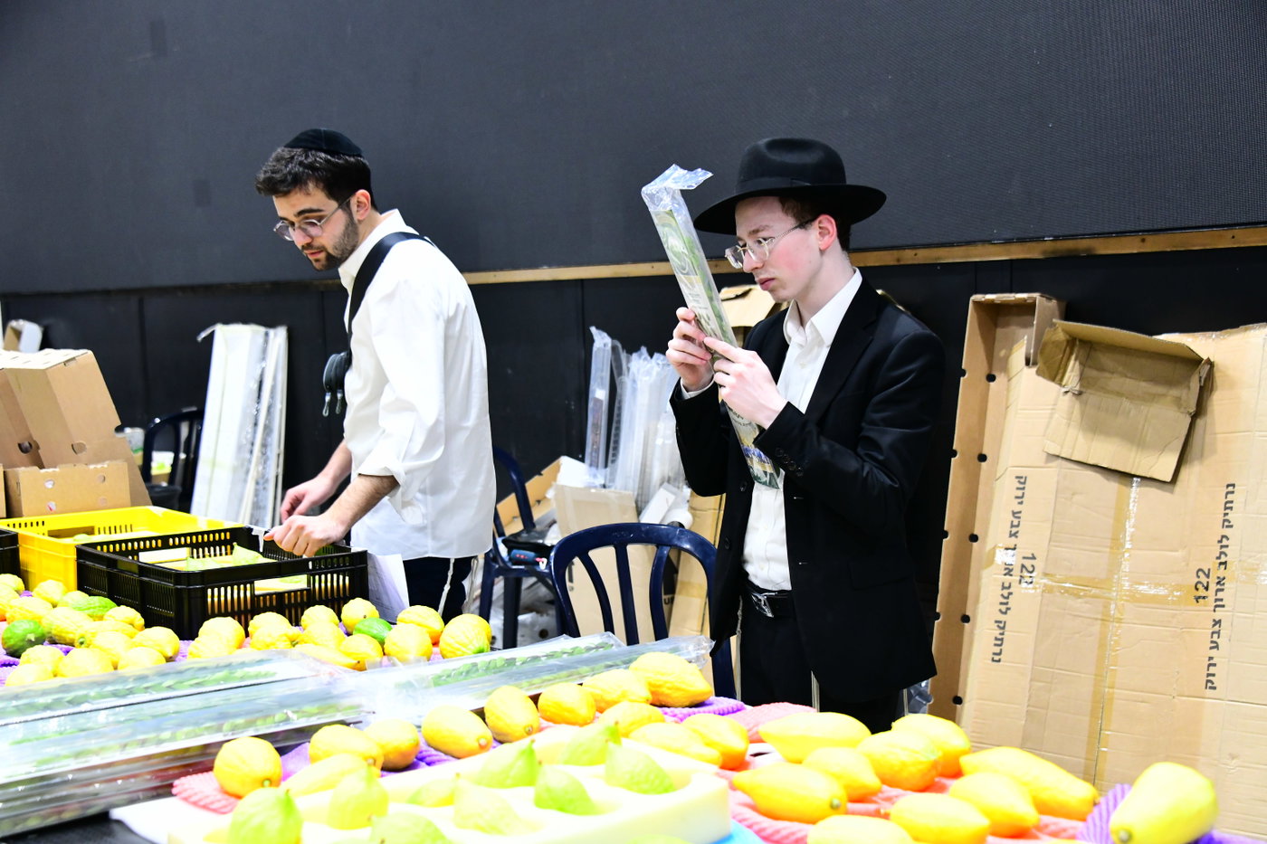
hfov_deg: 36.3
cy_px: 422
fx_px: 1935
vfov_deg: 24.6
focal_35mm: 55
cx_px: 634
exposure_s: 1/200
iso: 3200
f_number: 5.6
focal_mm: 55
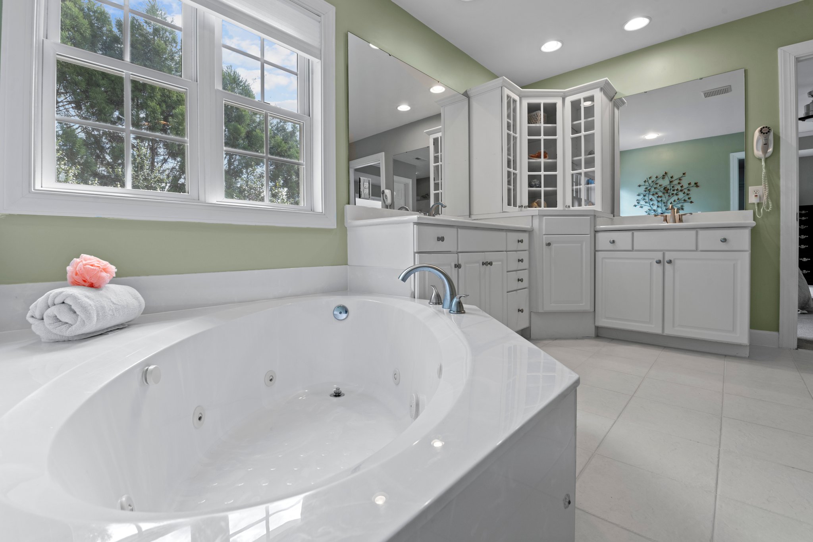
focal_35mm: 15
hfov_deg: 100.4
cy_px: 271
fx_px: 339
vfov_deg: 77.3
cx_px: 406
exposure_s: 1/8
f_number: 7.1
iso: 400
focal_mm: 15
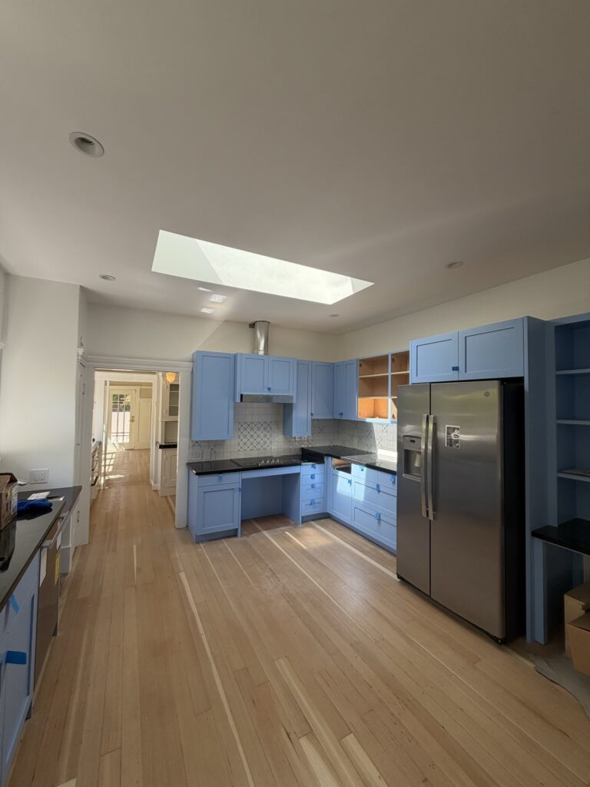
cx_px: 295
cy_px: 394
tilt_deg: +2.3
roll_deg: -0.5
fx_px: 318
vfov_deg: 102.1
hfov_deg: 85.7
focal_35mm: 14
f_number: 2.2
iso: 64
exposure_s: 1/123
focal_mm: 2.22
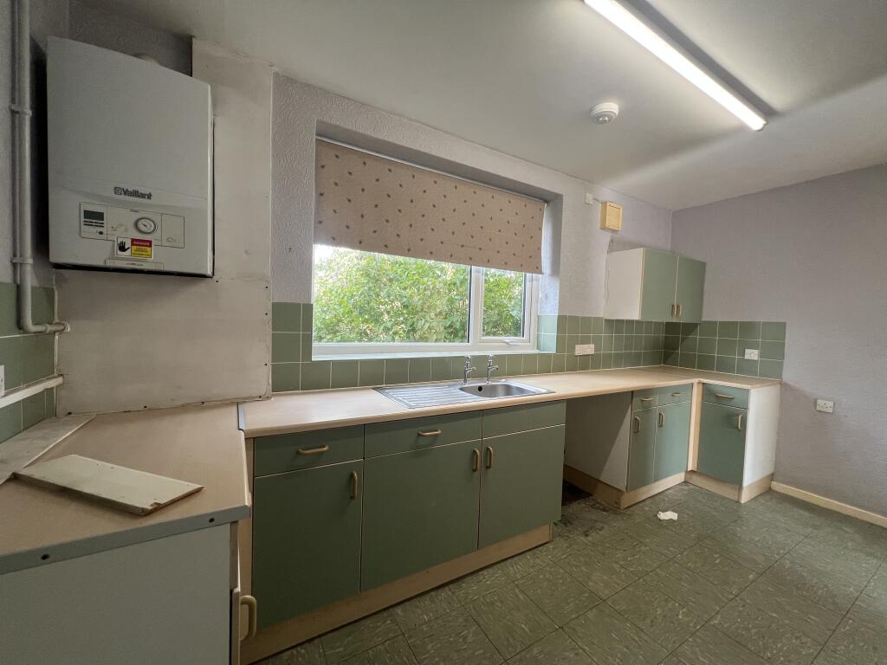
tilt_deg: -2.8
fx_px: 333
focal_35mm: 13
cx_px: 444
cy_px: 332
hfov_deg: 106.2
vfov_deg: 89.9
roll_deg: -1.8
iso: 80
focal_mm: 1.57
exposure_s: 1/100
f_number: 1.8
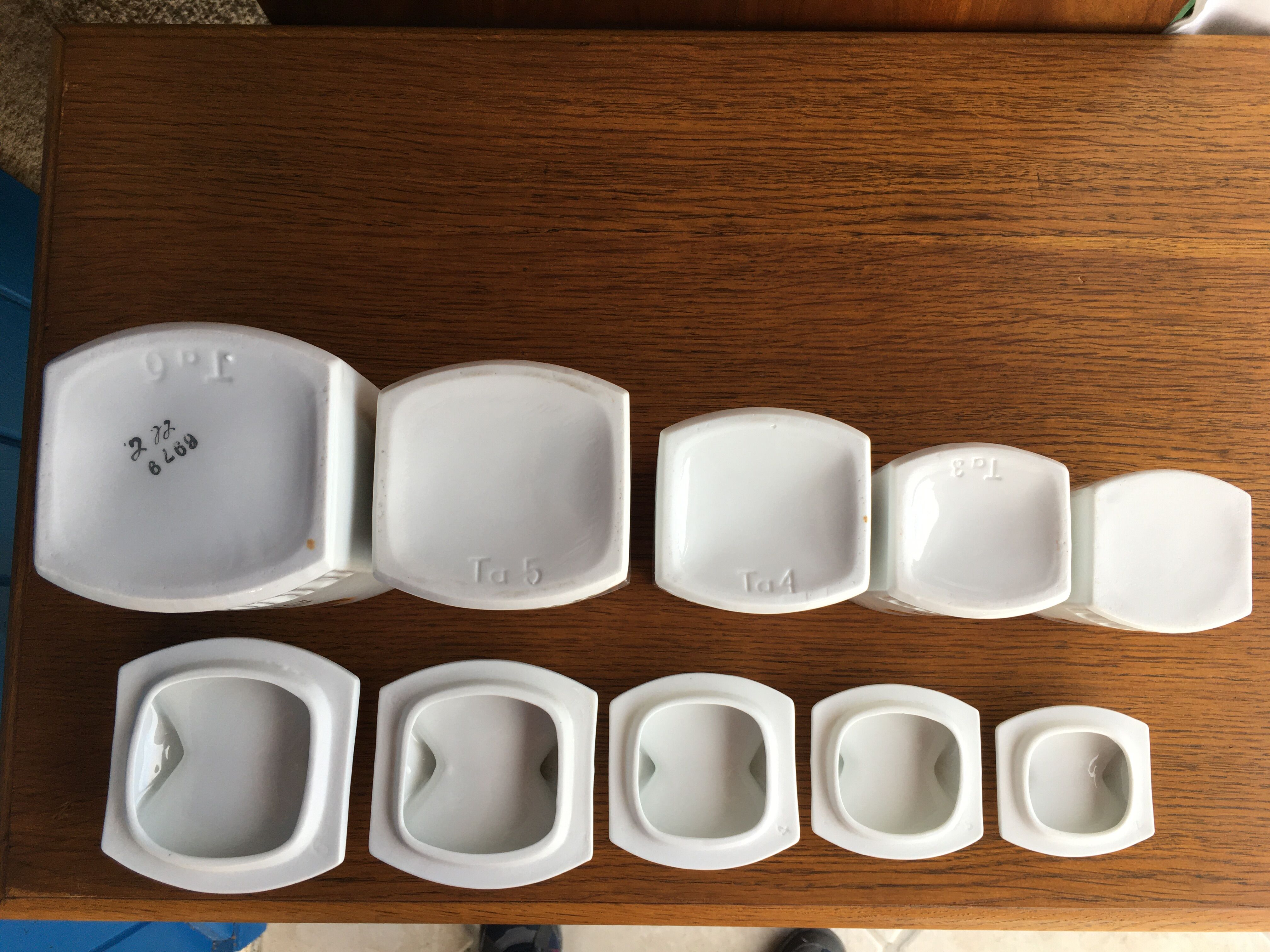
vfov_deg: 48.2
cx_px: 635
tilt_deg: -83.2
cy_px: 476
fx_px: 1064
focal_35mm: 29
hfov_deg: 61.7
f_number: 2.2
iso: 40
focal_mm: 4.15
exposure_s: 1/100
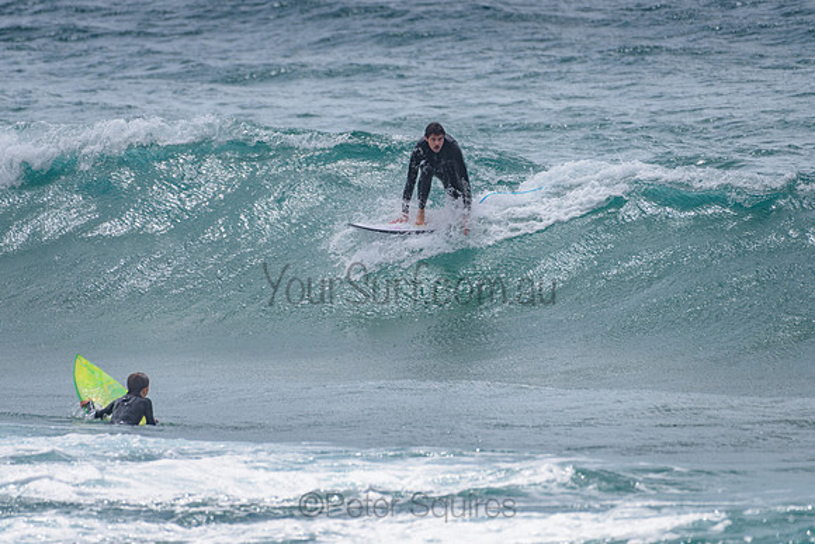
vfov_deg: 2.2
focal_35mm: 613
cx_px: 391
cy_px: 213
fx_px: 13879
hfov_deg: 3.4
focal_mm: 500
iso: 110
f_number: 5.6
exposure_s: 1/1600
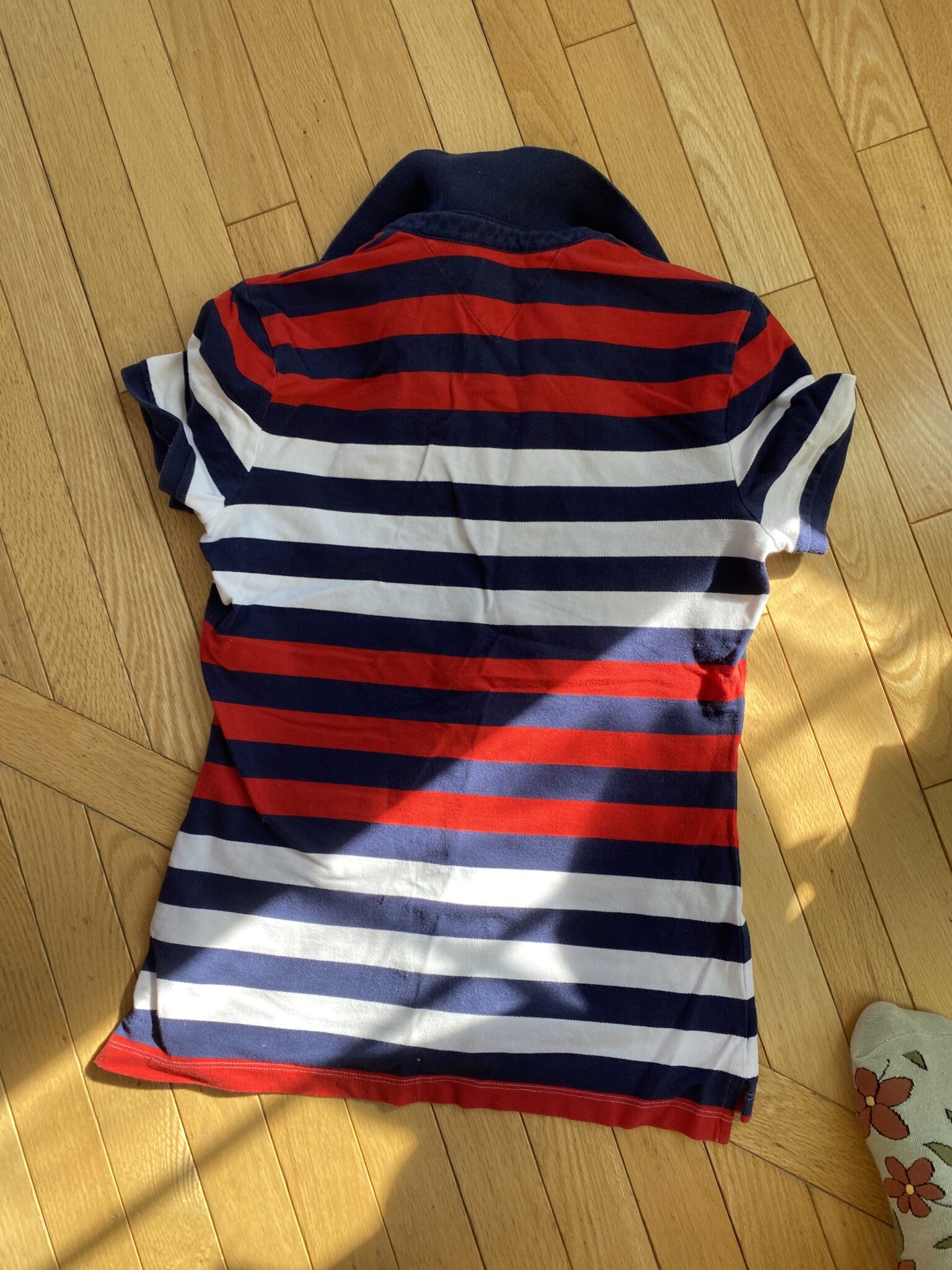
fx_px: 953
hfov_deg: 53.1
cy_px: 635
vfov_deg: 67.3
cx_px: 476
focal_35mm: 26
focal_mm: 4.25
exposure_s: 1/315
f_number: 1.8
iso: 32
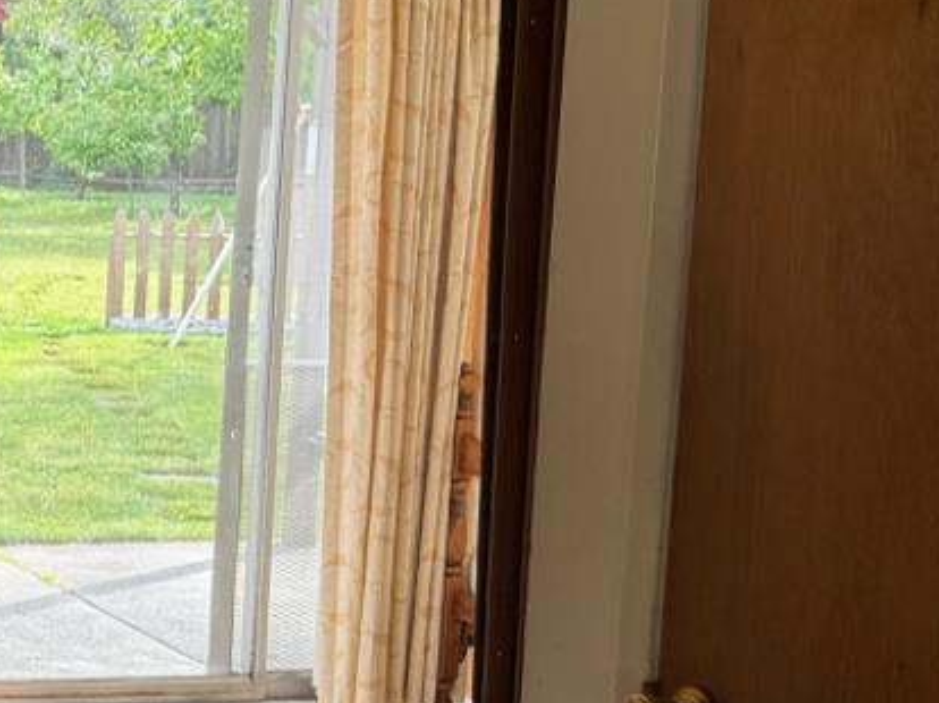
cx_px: -526
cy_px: 280
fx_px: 2359
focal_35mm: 87
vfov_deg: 16.9
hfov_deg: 19.3
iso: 100
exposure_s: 1/360
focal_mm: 6.76
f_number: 1.78
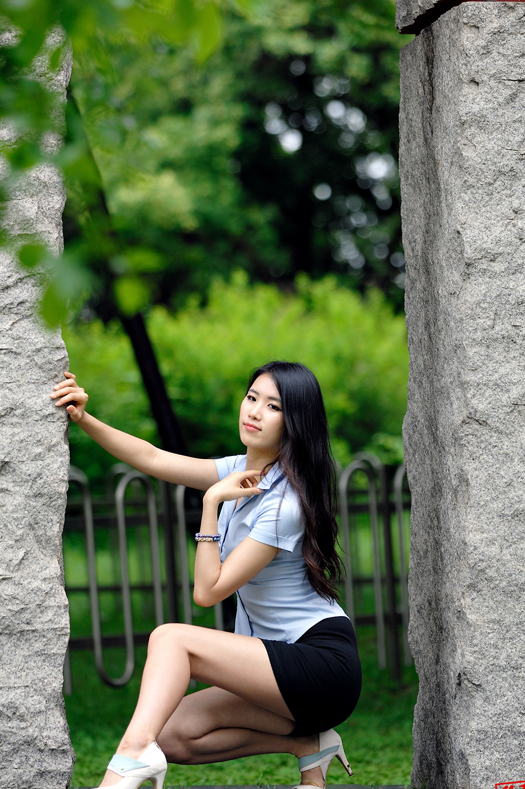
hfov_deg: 5.9
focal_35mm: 232
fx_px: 5075
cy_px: 404
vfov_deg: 8.9
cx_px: 261
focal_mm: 145
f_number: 2.8
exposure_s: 1/640
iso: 160
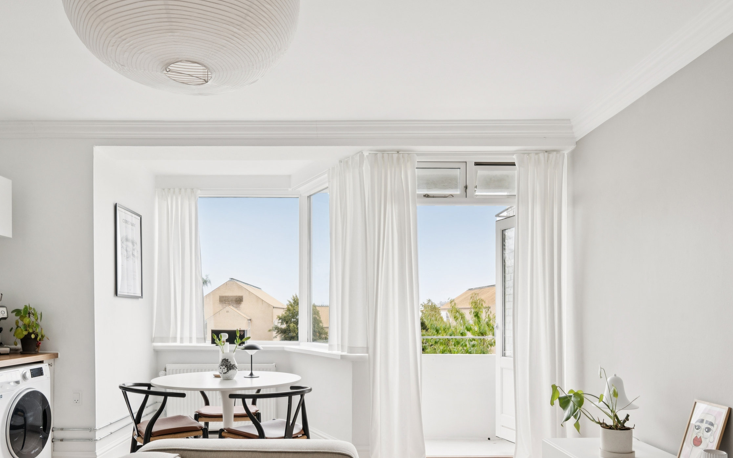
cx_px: 316
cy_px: 322
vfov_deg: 46.5
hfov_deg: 70.1
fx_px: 519
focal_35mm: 26
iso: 640
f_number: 9
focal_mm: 19
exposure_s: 1/100
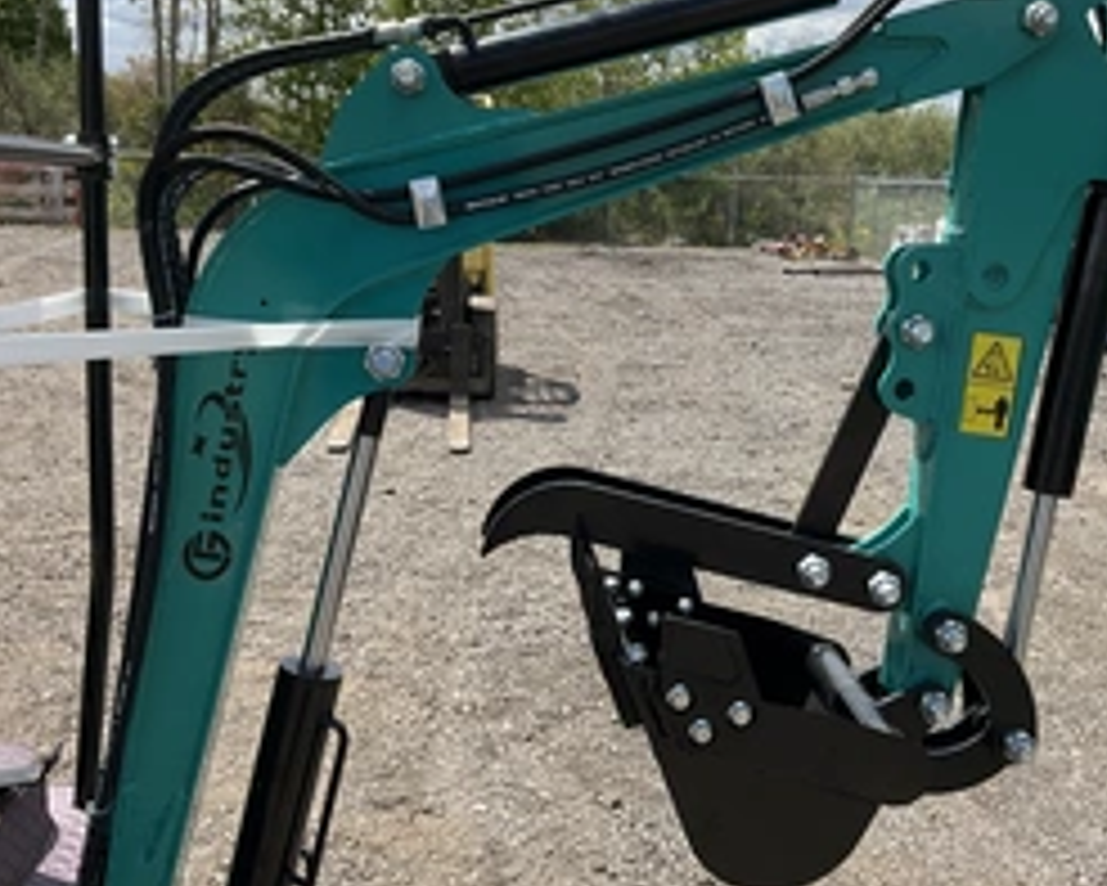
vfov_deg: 32.7
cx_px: 639
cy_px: 360
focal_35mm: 46
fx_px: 1508
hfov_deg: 40.2
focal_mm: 3
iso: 25
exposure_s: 1/1675
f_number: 1.8
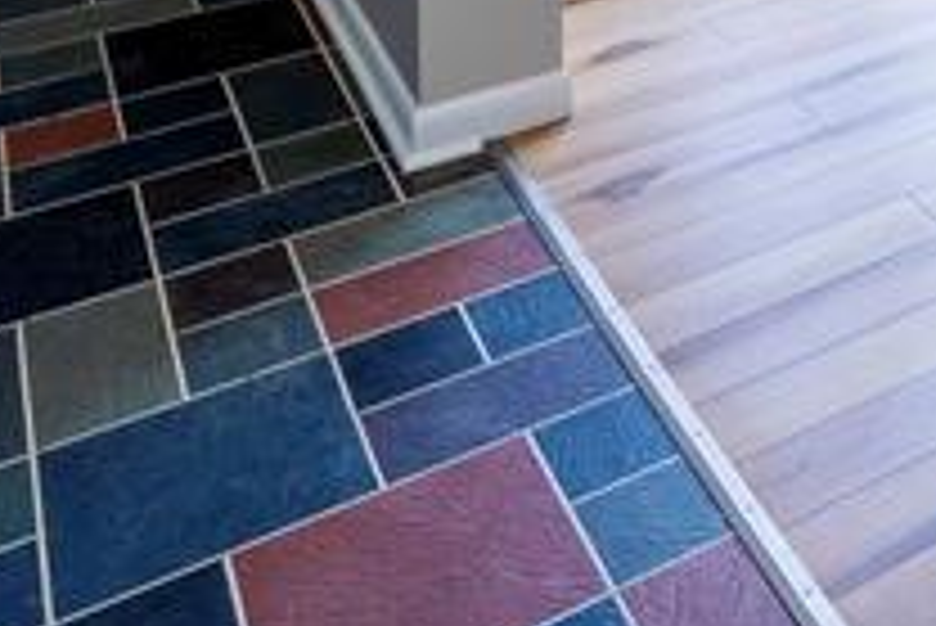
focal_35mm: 59
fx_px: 1535
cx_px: 1224
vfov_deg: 17.1
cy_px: -621
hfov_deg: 27.9
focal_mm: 12
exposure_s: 1/6
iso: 100
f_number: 9
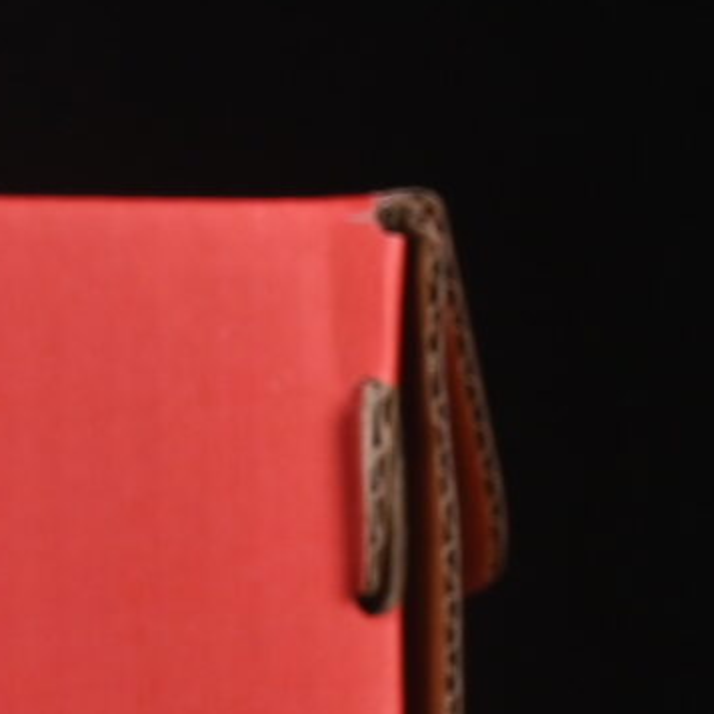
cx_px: -1208
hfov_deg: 3.8
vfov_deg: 3.8
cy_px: 209
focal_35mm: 457
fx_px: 10665
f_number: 8
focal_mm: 50
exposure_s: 1/80
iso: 160
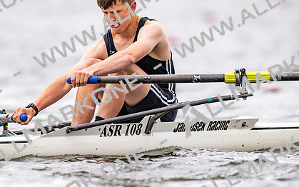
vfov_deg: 1.6
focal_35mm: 846
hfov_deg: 2.5
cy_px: 70
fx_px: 6895
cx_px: 121
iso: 560
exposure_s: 1/2500
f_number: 4
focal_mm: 600
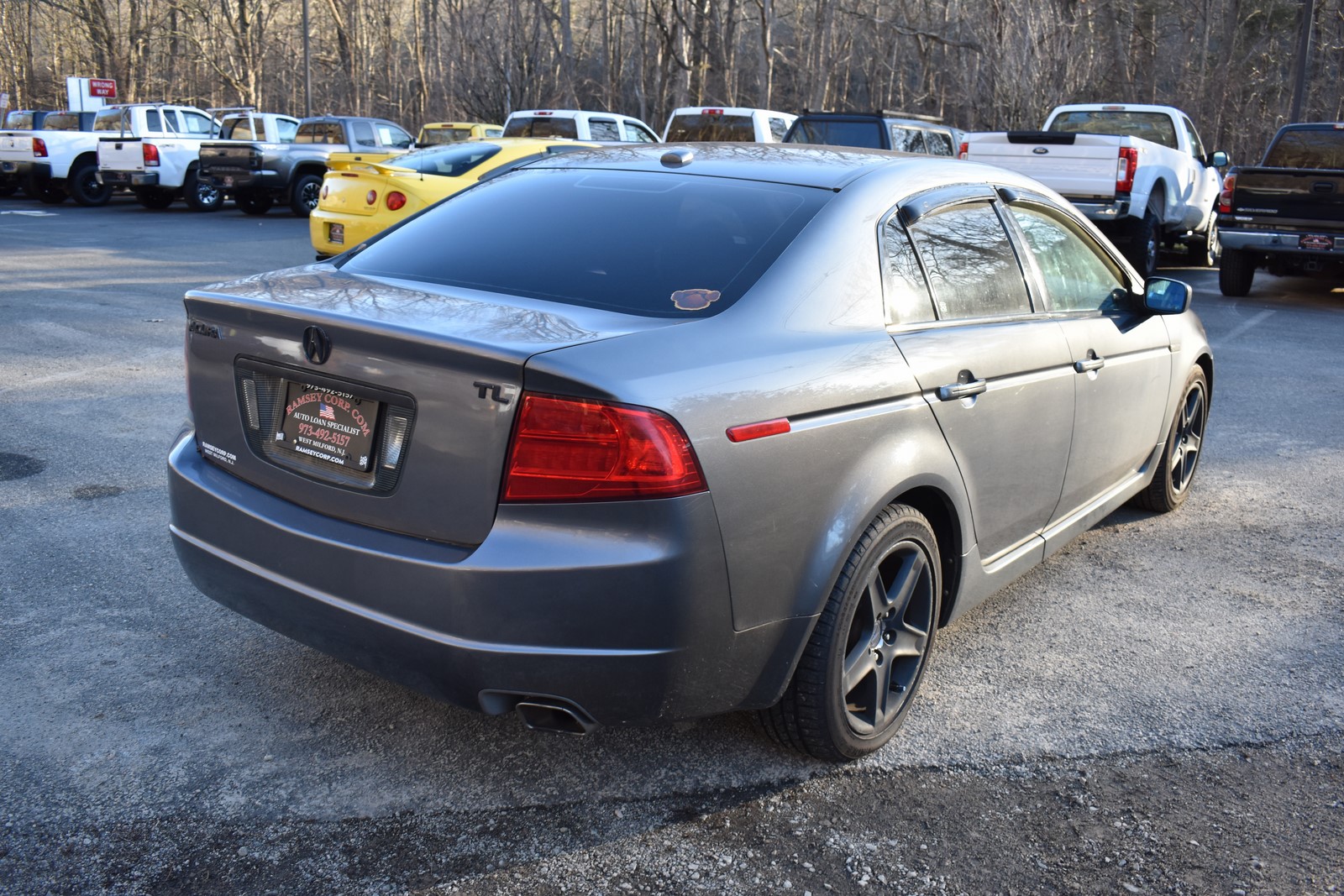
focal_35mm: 33
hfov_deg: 57.2
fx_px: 1232
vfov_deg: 40.0
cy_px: 448
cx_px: 672
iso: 400
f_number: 5
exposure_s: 1/250
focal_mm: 22
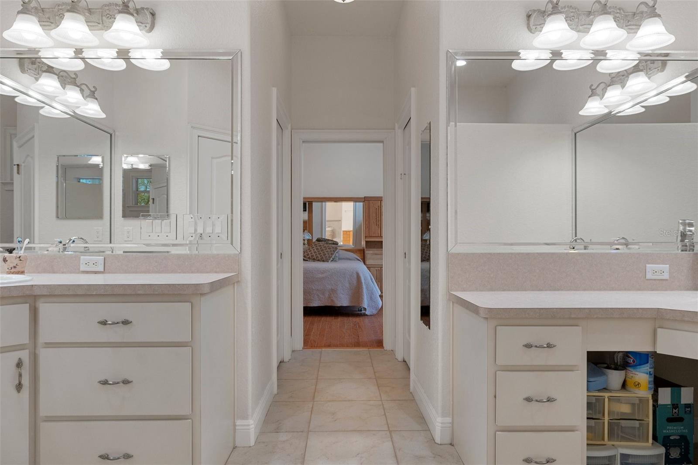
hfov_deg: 81.2
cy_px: 232
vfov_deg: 59.5
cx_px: 349
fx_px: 407
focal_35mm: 21
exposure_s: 1/1.67
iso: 320
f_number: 8
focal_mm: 14
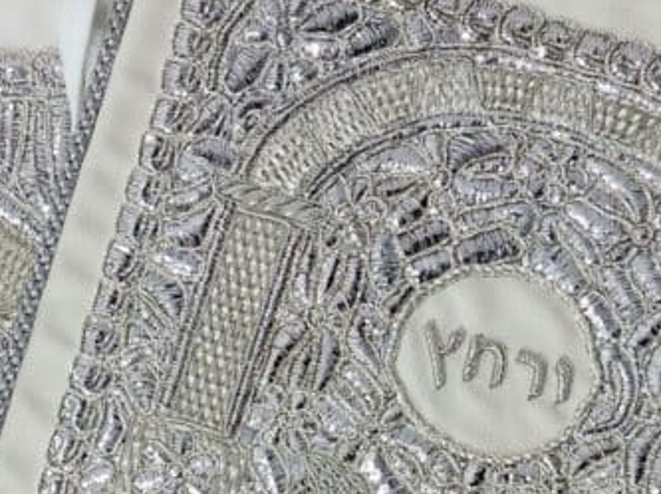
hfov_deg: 22.5
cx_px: -30
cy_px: 762
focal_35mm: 83
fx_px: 1583
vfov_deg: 16.1
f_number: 1.8
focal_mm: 5.4
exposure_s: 1/100
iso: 160
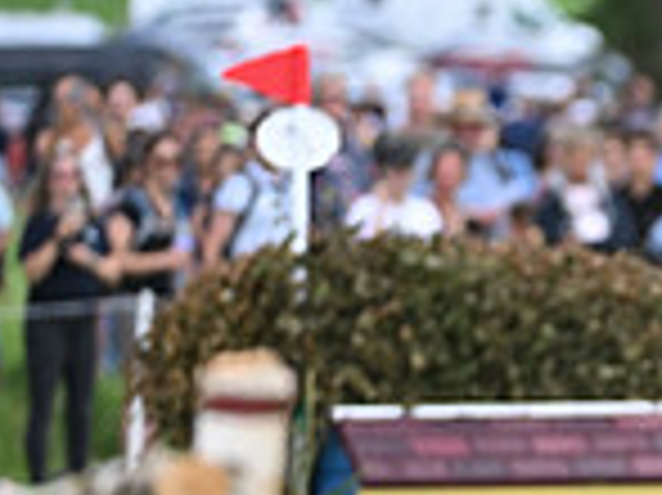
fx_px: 19567
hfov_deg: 1.9
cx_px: 1297
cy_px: 331
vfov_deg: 1.5
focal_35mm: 1024
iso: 800
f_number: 5
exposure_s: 1/1600
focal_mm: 270
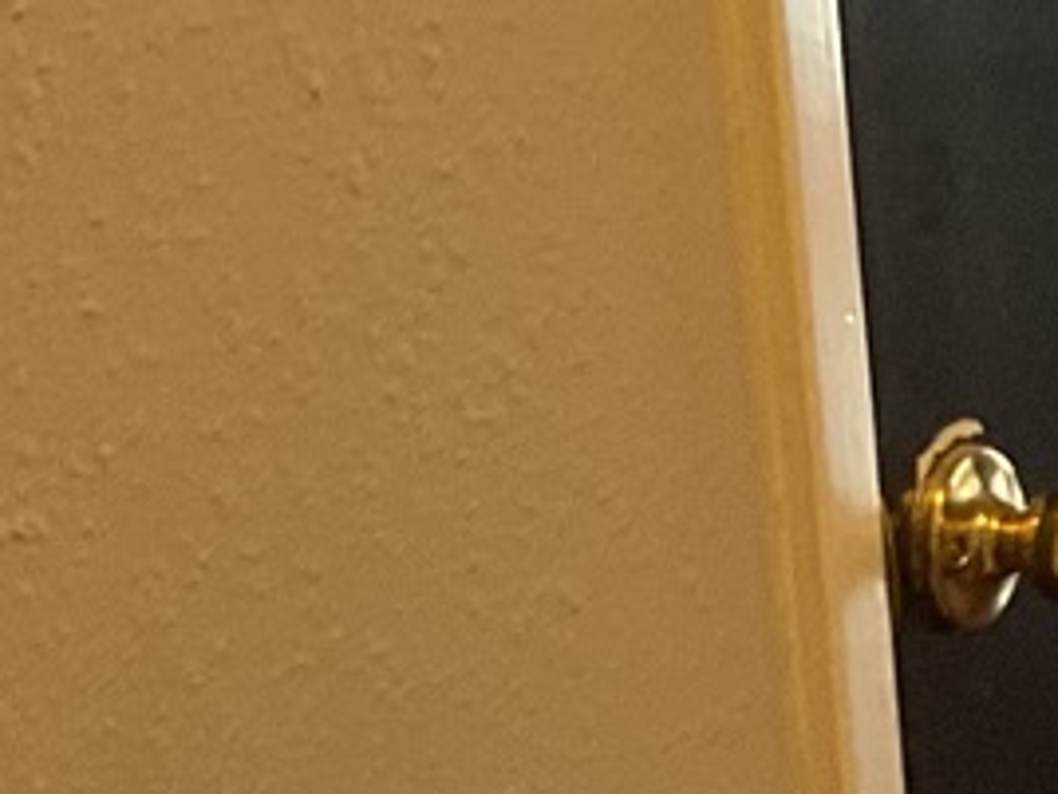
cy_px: 363
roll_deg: +0.6
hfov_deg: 10.8
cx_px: 2519
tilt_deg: -11.9
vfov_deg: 9.5
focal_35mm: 156
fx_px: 4768
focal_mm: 3
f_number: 1.8
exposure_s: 1/60
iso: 125
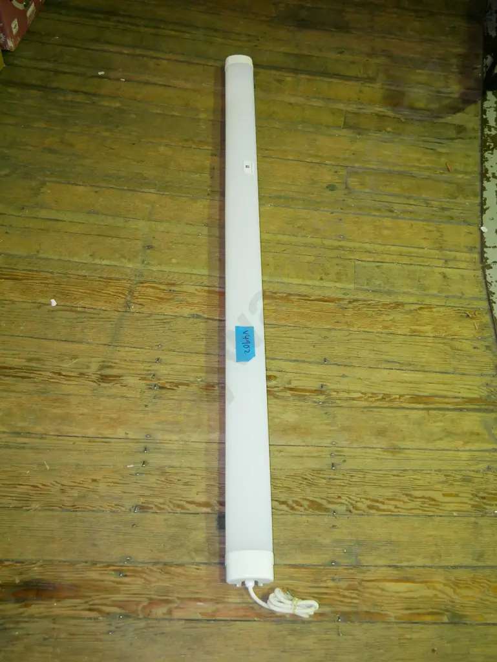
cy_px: 331
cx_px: 248
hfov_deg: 36.0
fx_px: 765
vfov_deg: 46.8
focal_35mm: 40
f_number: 4.1
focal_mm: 20
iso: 3200
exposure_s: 1/100
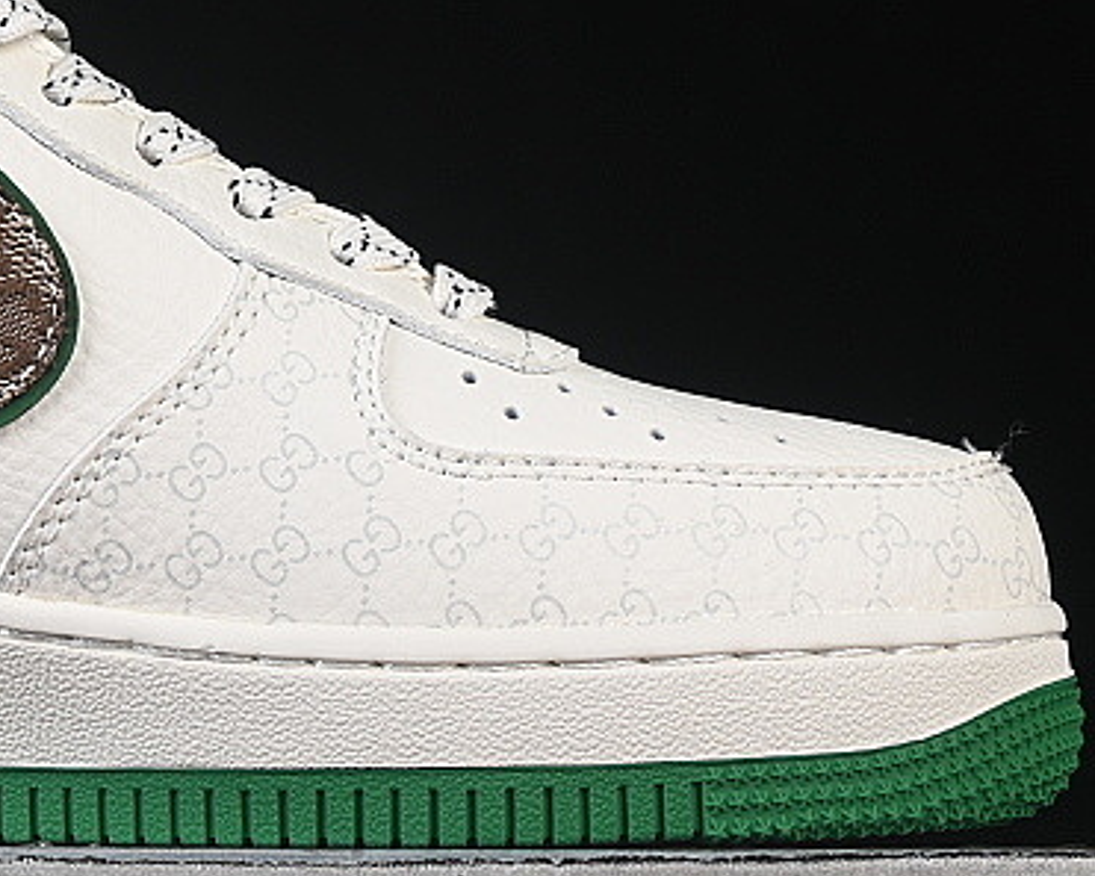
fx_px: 6645
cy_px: 186
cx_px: -27
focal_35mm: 205
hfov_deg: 9.4
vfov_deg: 7.5
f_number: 8
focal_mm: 50
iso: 160
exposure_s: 1/80
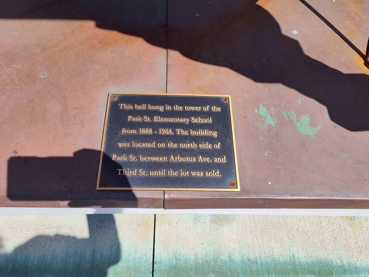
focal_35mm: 24
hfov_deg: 71.6
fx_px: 256
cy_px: 136
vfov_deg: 56.8
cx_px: 179
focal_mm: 5.56
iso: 100
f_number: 1.8
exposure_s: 1/1774
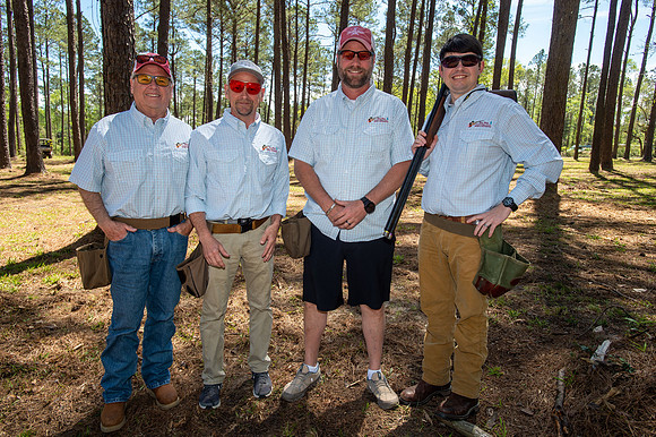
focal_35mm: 24
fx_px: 437
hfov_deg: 73.8
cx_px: 328
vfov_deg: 53.1
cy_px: 218
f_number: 6.3
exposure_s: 1/100
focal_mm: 24
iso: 100
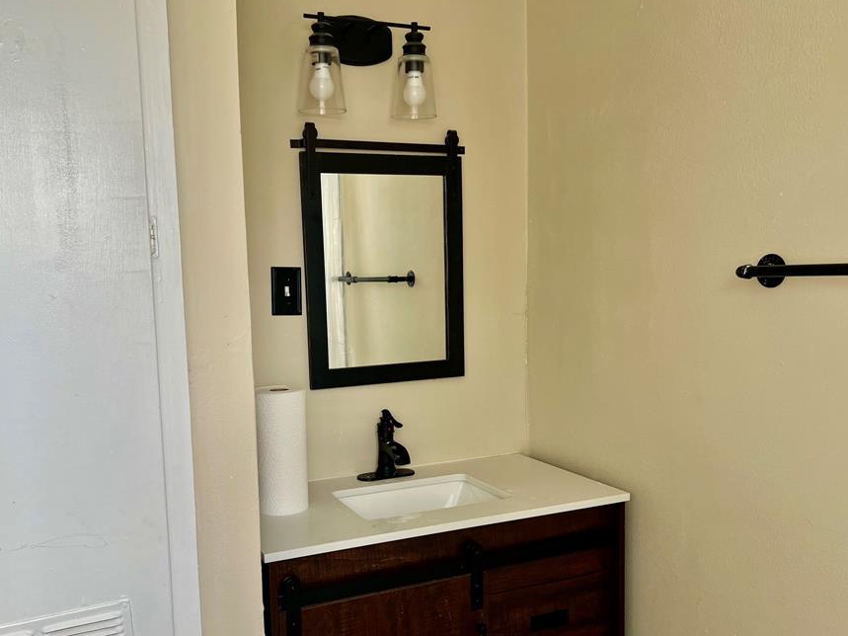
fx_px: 759
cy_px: 367
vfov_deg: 45.3
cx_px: 387
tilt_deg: -7.9
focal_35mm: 31
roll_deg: +1.6
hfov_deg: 58.3
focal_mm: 5.7
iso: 32
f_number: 1.5
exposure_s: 1/121
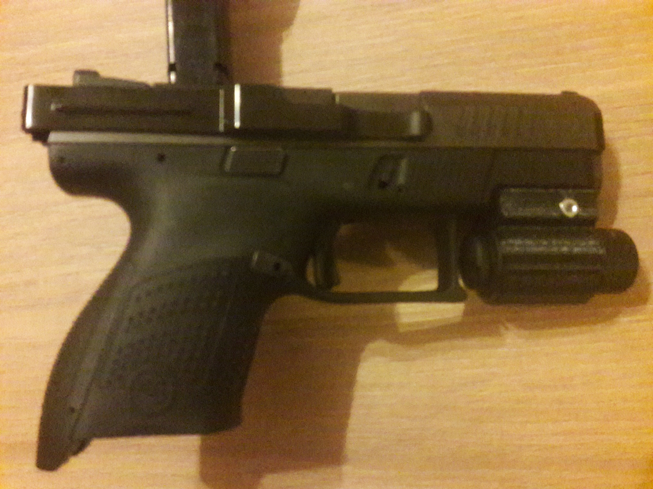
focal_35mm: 28
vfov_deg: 49.7
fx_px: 528
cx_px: 326
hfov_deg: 63.4
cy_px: 244
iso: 800
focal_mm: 3.7
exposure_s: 1/25
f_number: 1.9
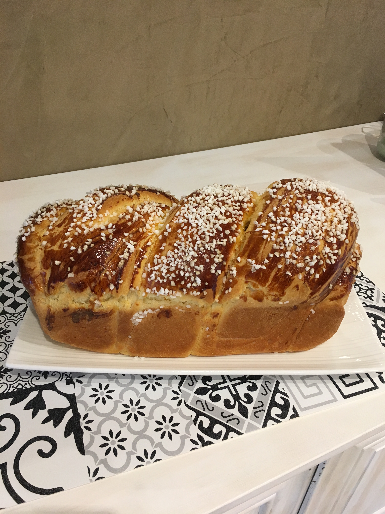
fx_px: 430
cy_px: 257
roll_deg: -3.8
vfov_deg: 61.7
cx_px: 192
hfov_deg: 48.2
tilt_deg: -37.2
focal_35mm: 29
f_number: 2.2
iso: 50
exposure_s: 1/33
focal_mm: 4.15
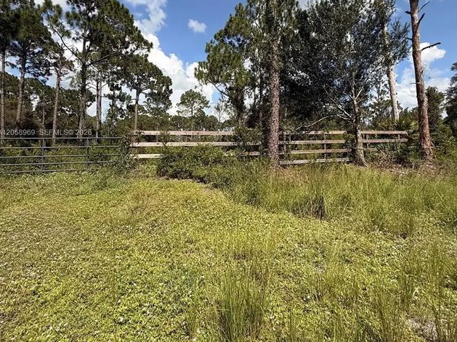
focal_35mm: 19
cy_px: 133
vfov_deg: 67.8
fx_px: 251
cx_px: 229
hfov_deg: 84.7
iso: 64
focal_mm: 2.22
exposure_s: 1/2237
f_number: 2.2
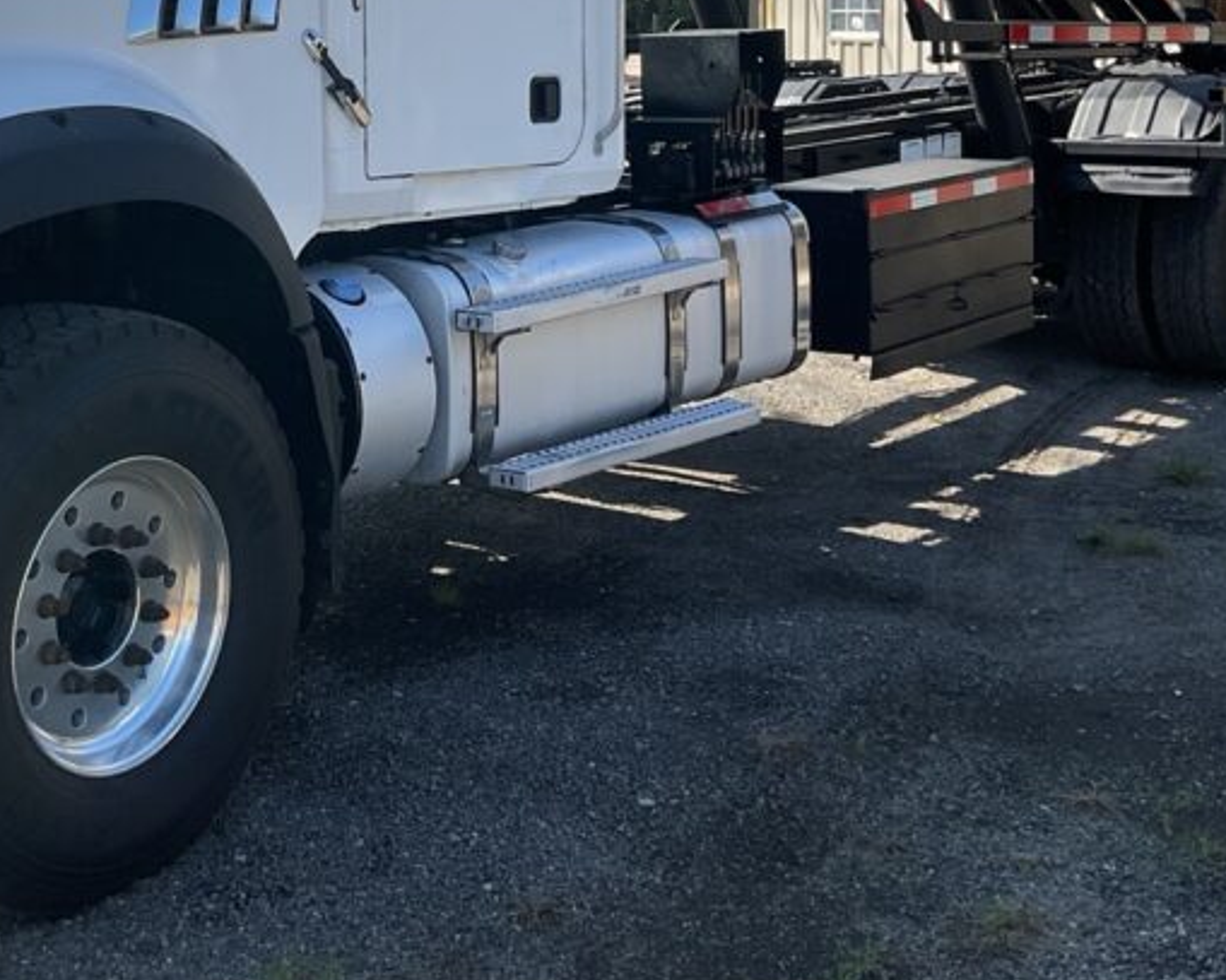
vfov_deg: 26.1
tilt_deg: -5.0
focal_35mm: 57
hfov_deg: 32.7
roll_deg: -2.2
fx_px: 2068
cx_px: 402
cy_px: 164
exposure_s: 1/1250
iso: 16
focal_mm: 3
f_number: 1.8
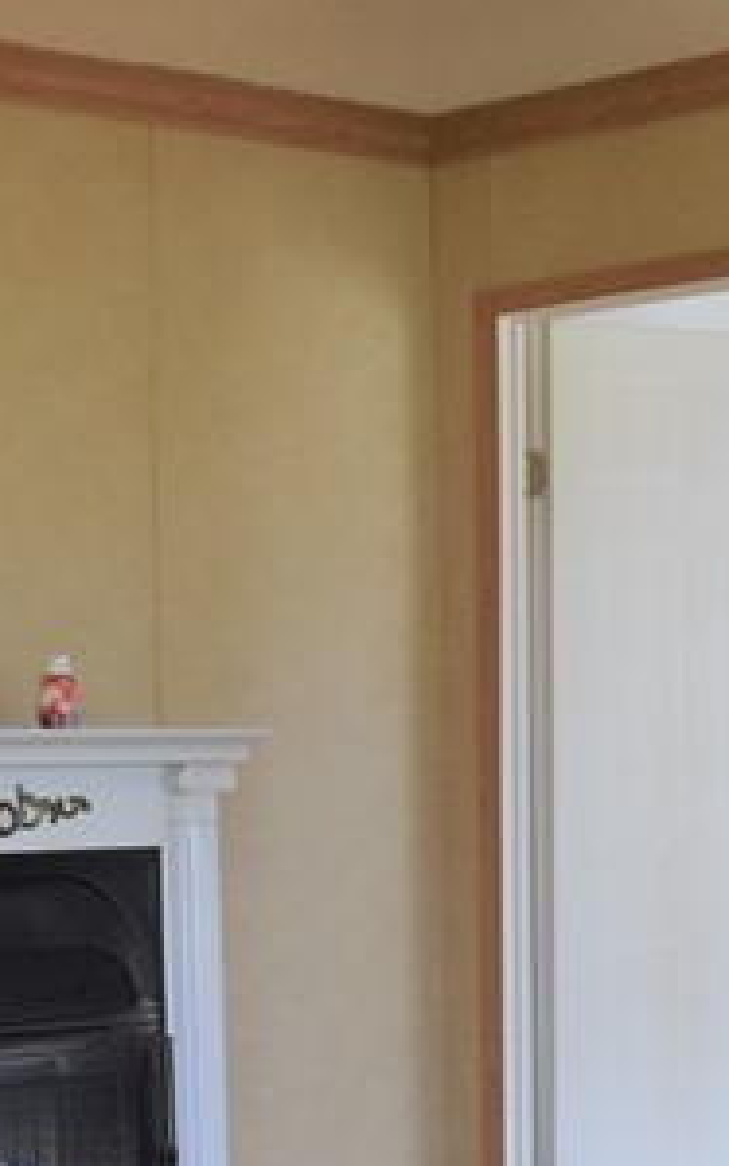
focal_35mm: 100
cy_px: 971
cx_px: 207
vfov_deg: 20.5
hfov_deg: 13.1
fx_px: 3177
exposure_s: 1/200
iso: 800
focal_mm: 18
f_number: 3.5
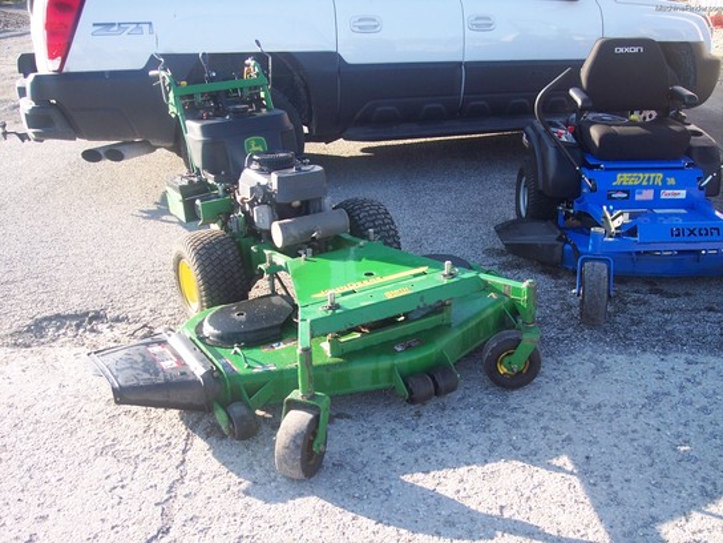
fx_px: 815
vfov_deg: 36.8
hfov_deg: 47.9
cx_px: 362
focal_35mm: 39
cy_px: 272
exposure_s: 1/180
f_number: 3.4
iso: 100
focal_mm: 8
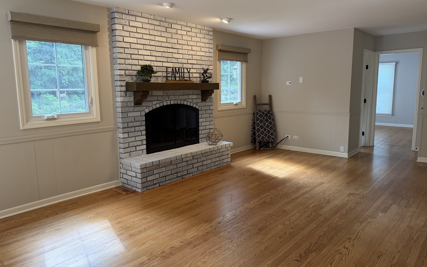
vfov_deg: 47.6
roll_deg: +0.5
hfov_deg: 70.4
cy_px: 129
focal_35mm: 26
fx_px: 303
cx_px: 217
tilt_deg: -7.4
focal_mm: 6.76
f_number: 1.78
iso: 125
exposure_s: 1/60
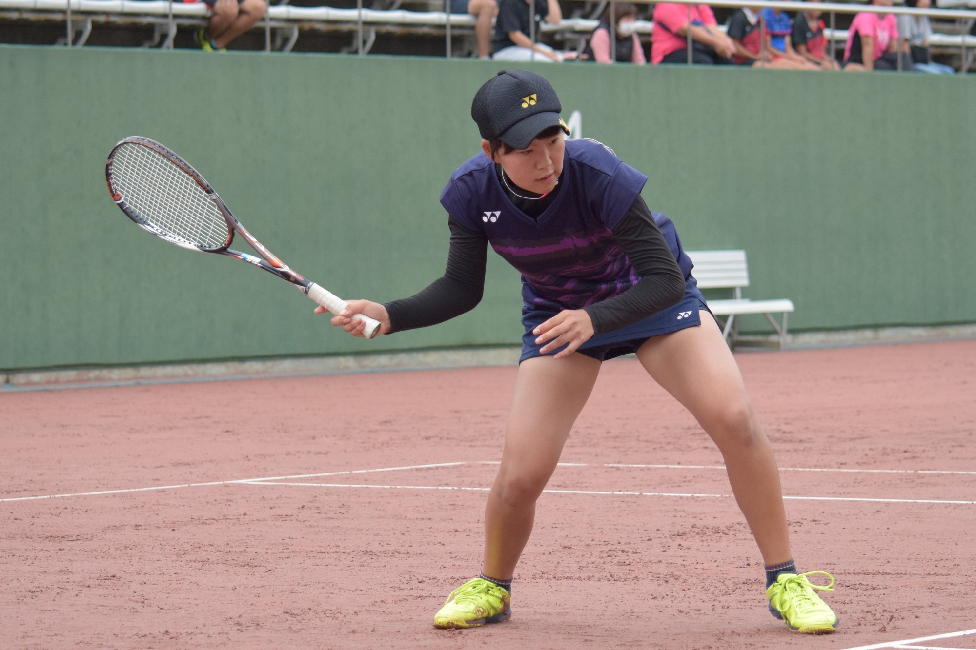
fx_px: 3253
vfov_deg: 11.4
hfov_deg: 17.1
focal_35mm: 120
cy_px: 325
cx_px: 488
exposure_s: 1/2500
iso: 1250
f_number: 4.5
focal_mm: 80
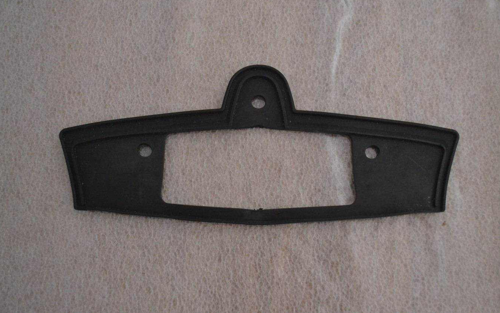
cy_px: 146
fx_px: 586
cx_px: 250
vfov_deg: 29.9
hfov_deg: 46.2
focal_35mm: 43
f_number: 4.5
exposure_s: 1/40
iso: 3200
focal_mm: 28
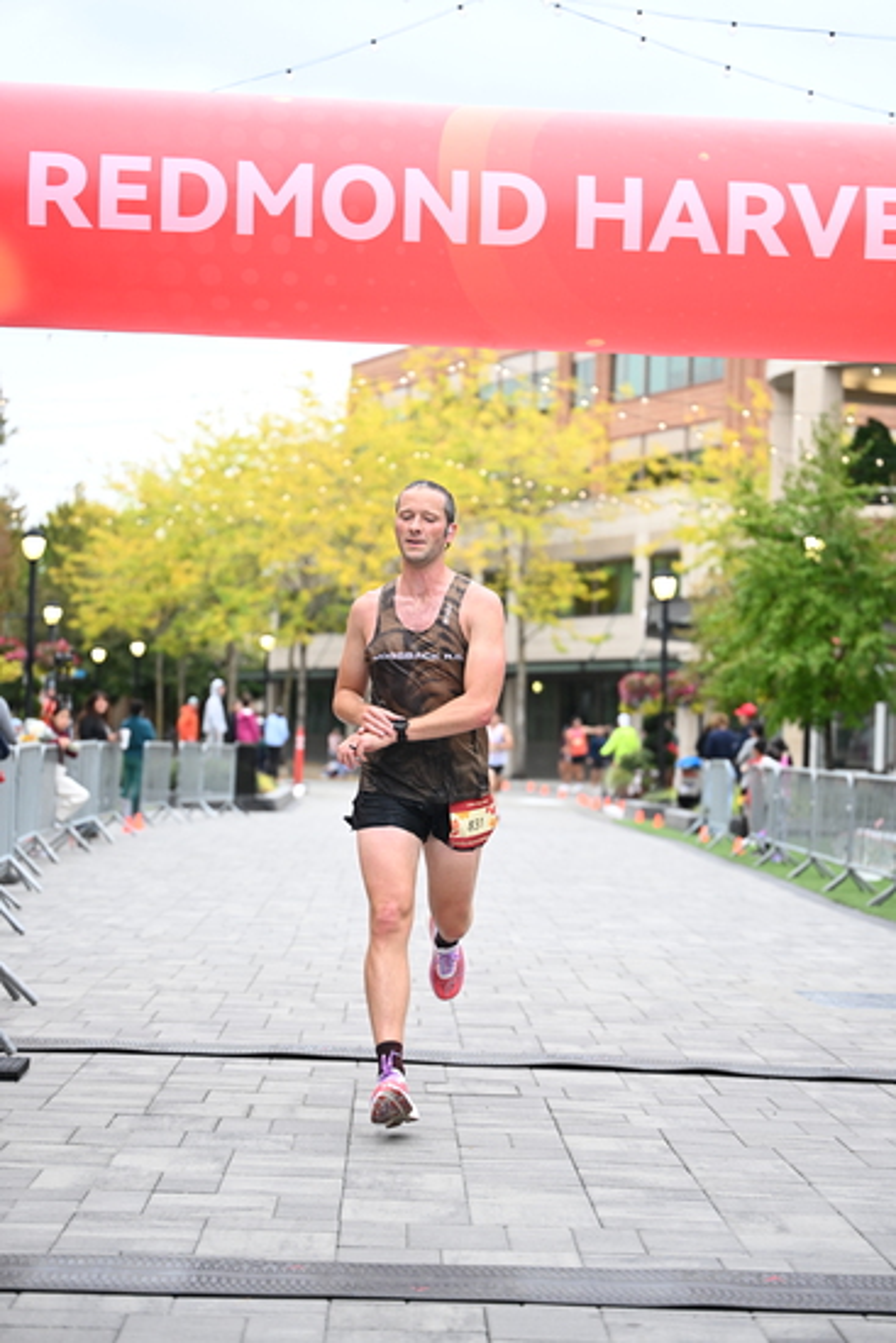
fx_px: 2649
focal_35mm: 71
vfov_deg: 28.4
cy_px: 672
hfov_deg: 19.2
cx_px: 448
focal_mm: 71
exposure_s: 1/800
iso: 1600
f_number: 2.8
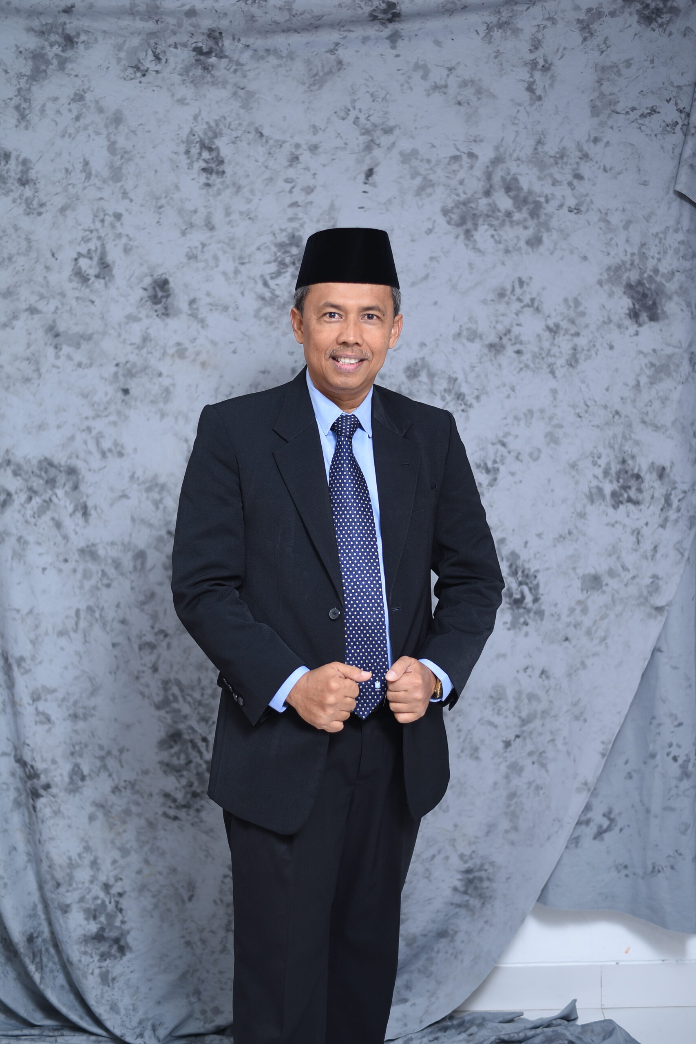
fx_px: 1450
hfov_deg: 27.0
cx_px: 348
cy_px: 522
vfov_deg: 39.6
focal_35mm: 50
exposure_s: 1/125
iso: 320
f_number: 2
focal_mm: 50
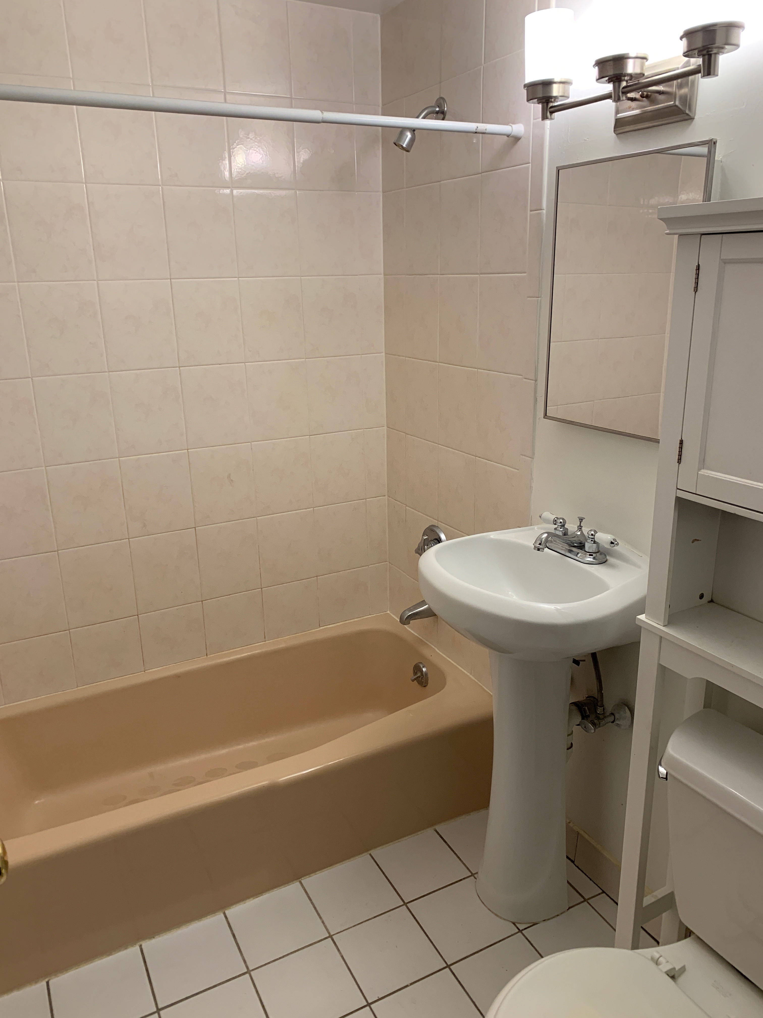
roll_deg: +0.1
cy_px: 509
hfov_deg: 53.1
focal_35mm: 26
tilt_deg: -14.1
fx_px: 764
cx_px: 382
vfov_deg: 67.3
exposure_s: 1/60
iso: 80
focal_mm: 4.25
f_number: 1.8
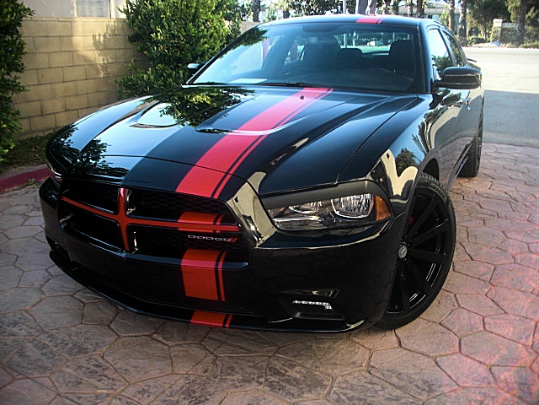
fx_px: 561
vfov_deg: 39.7
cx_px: 270
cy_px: 202
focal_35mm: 36
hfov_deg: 51.4
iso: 50
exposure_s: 1/100
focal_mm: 6.3
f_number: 2.8
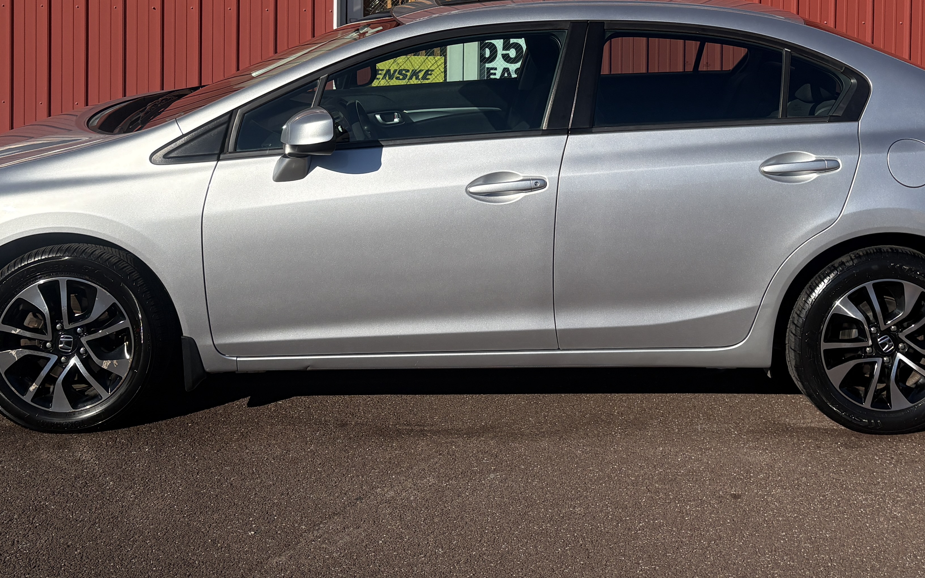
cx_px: 491
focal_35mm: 48
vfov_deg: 25.6
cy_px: 8
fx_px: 1210
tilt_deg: -2.6
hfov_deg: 41.8
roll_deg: -0.3
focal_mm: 5.96
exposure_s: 1/6993
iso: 80
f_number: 1.6
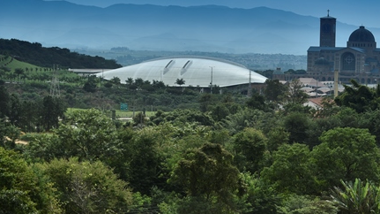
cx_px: 257
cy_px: 46
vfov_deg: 11.1
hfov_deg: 19.6
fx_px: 1098
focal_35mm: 109
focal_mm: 70
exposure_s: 1/500
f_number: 4
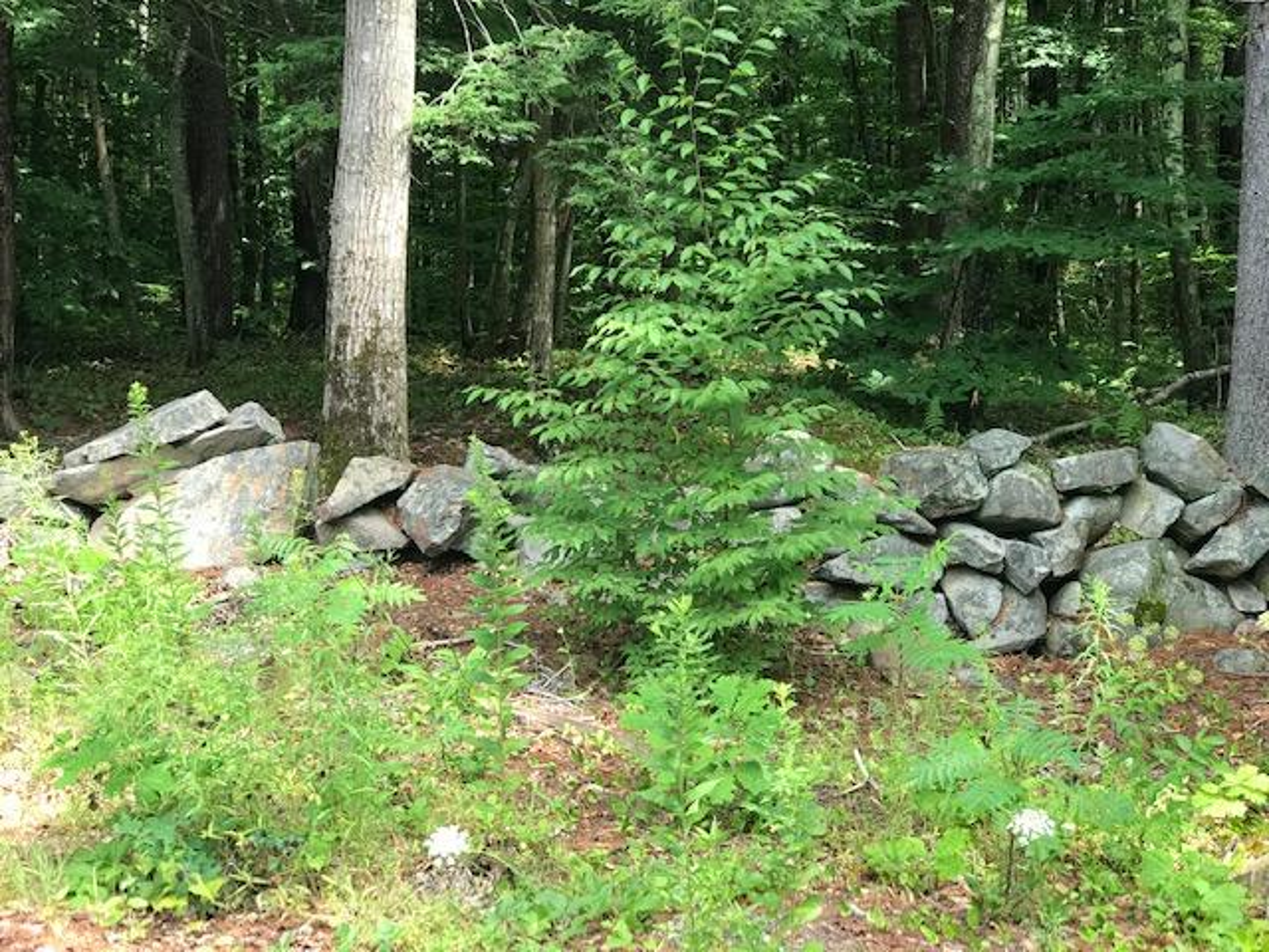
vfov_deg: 25.7
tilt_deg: -7.2
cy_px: 476
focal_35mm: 57
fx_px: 2090
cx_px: 634
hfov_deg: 33.8
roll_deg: +1.5
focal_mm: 6.6
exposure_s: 1/120
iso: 32
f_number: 2.8
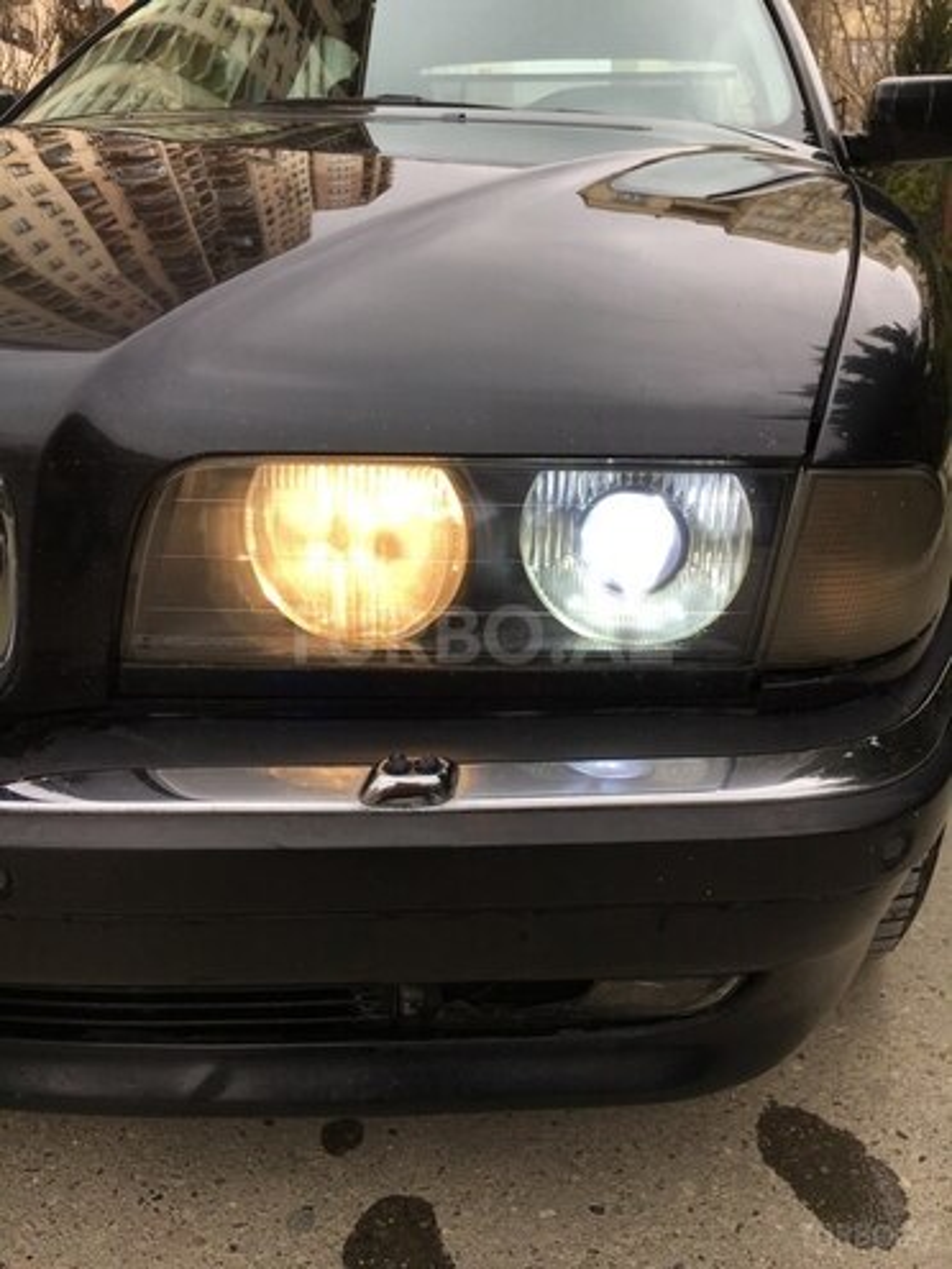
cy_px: 634
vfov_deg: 61.7
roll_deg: +1.6
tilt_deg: -16.0
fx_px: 1063
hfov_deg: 48.2
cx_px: 476
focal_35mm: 29
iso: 25
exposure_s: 1/615
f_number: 2.2
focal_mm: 4.15
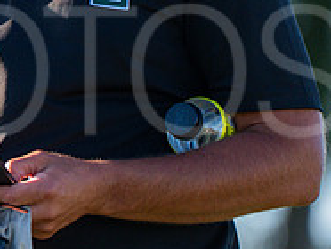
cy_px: -18
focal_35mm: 1047
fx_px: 10024
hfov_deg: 1.9
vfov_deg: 1.4
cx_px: -65
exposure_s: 1/2000
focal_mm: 200
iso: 160
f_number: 2.8
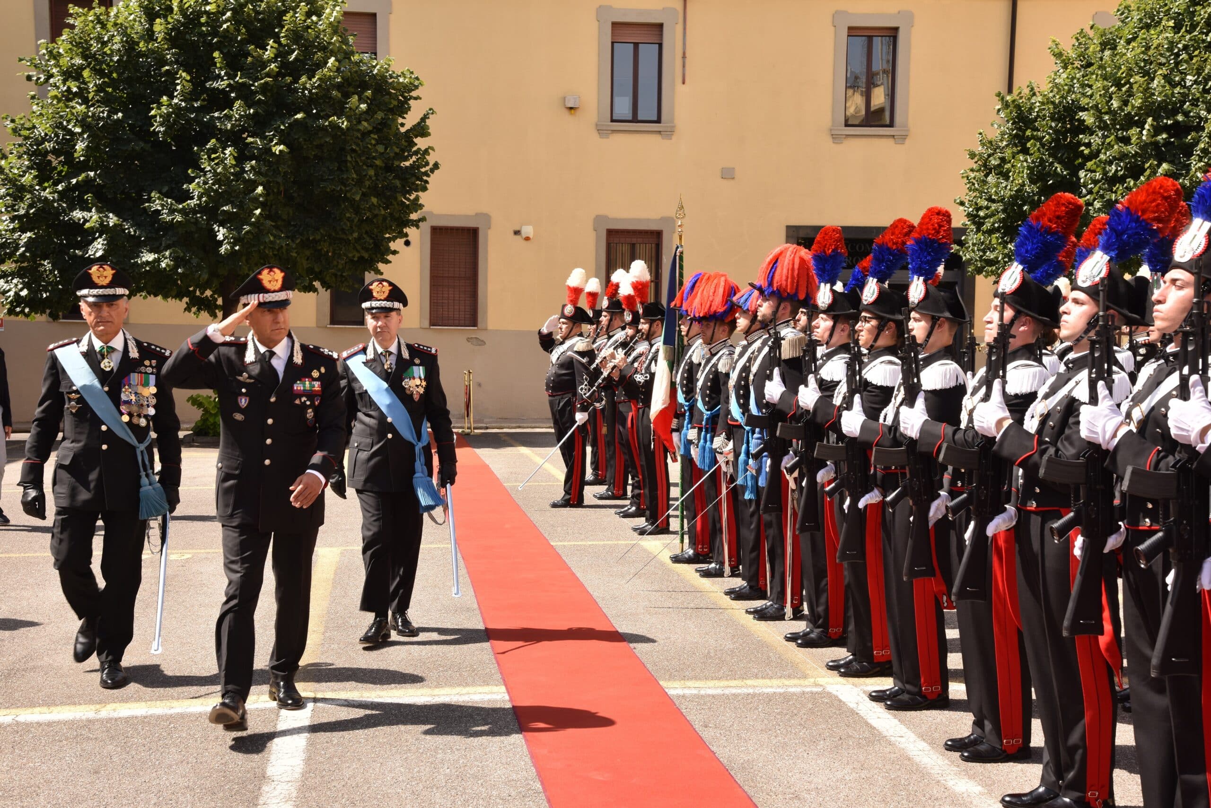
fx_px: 1683
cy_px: 404
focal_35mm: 50
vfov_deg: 27.0
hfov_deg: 39.6
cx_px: 606
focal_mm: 50
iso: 200
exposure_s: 1/125
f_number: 11
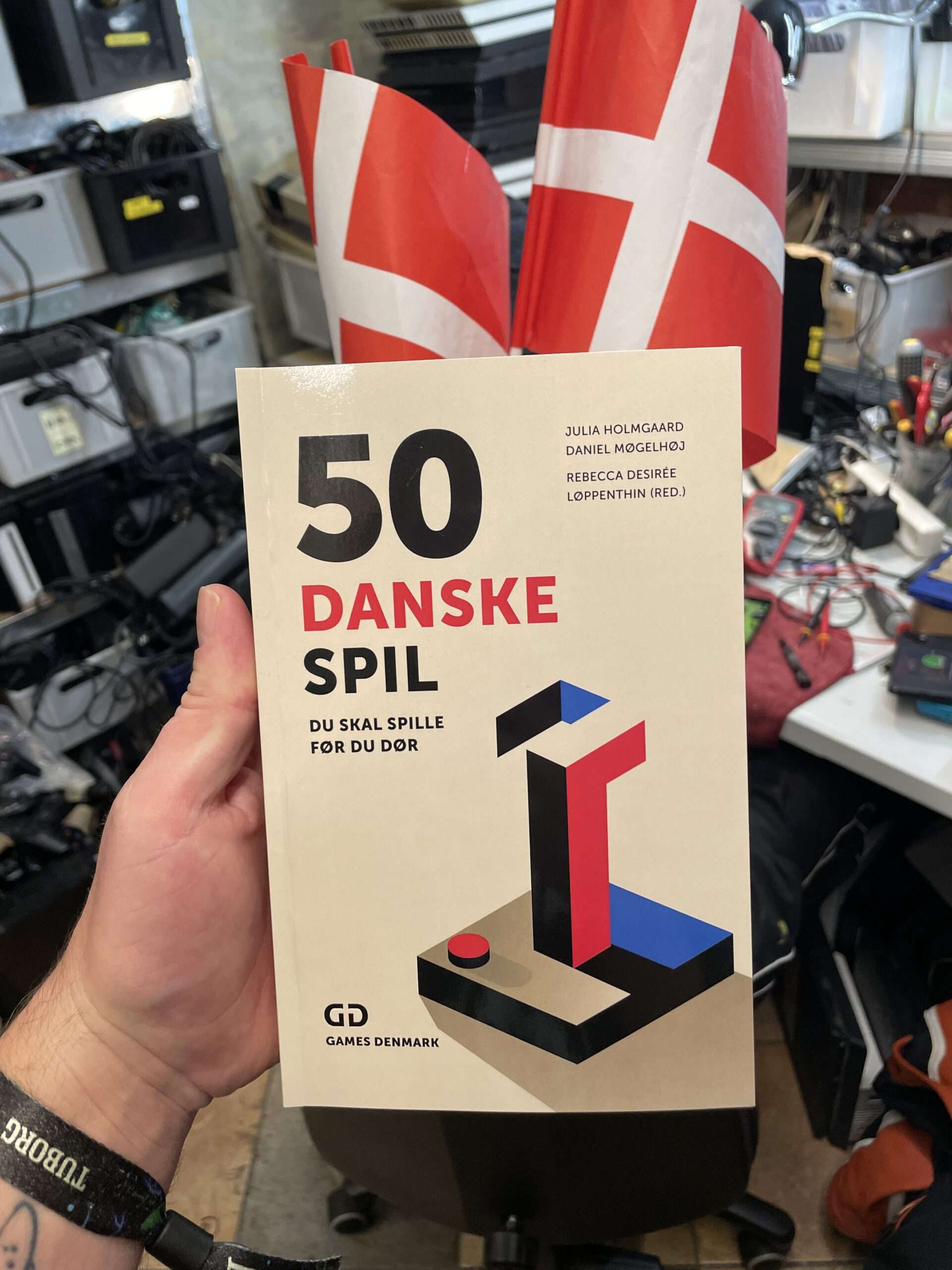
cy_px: 635
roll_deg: +8.2
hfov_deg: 53.1
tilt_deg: -34.7
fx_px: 953
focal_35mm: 26
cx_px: 476
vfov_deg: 67.3
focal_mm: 4.2
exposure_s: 1/50
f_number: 1.6
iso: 125
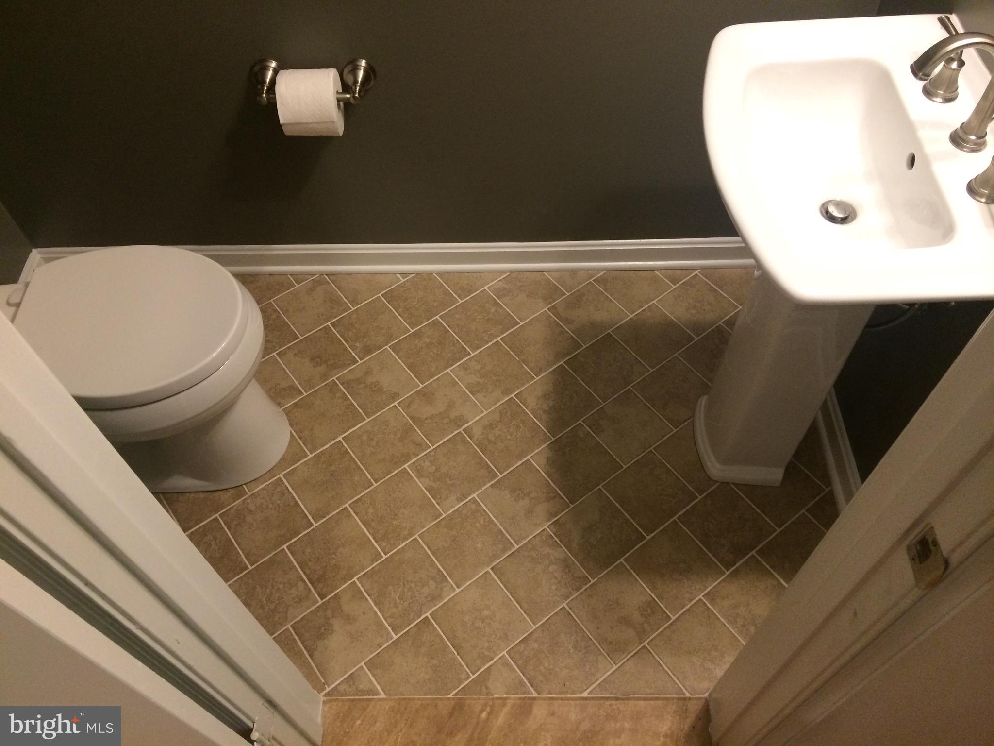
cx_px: 497
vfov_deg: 48.2
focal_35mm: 29
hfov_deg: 61.7
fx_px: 833
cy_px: 373
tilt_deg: -56.5
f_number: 2.2
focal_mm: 4.15
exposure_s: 1/30
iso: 160
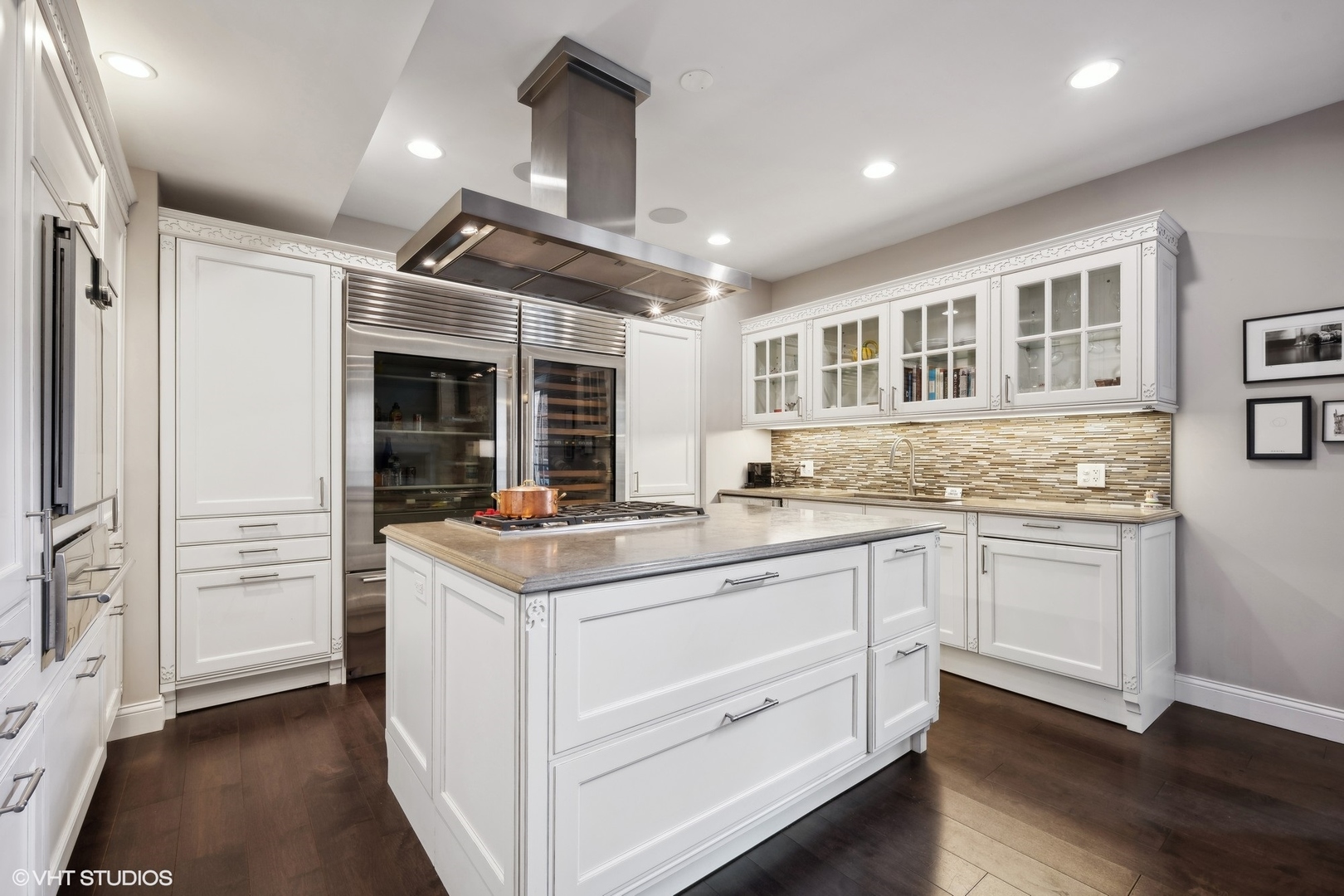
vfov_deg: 75.5
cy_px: 448
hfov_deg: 98.5
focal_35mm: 16
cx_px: 672
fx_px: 579
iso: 200
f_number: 9.5
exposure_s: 1/4
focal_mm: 15.5
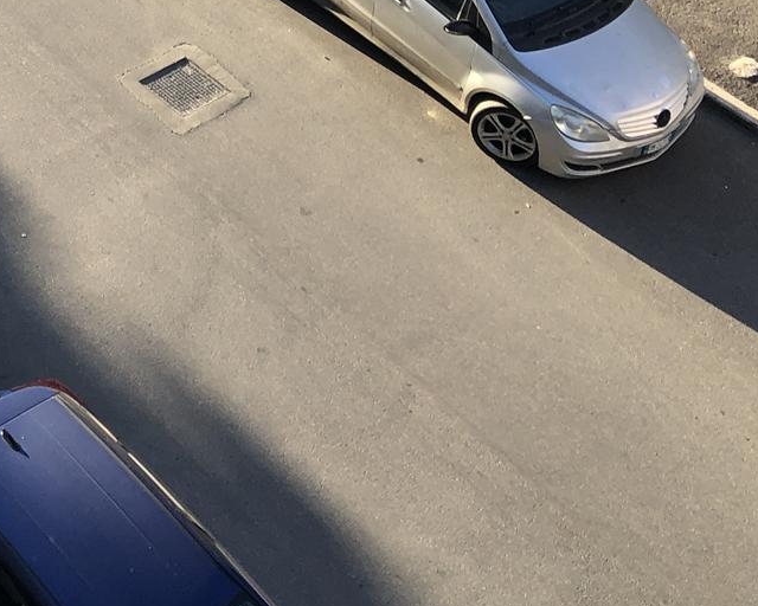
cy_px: -182
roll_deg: +5.7
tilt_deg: -35.6
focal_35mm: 82
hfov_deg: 20.5
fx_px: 1840
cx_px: -320
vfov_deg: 17.5
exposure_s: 1/318
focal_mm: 4
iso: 20
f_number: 1.8
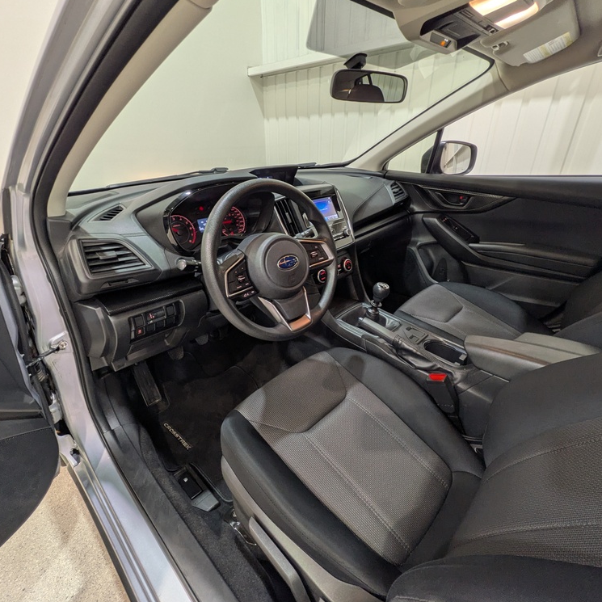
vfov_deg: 84.0
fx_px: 334
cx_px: 288
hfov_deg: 83.9
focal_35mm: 17
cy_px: 299
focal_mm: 1.83
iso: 46
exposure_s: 1/30
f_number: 2.2
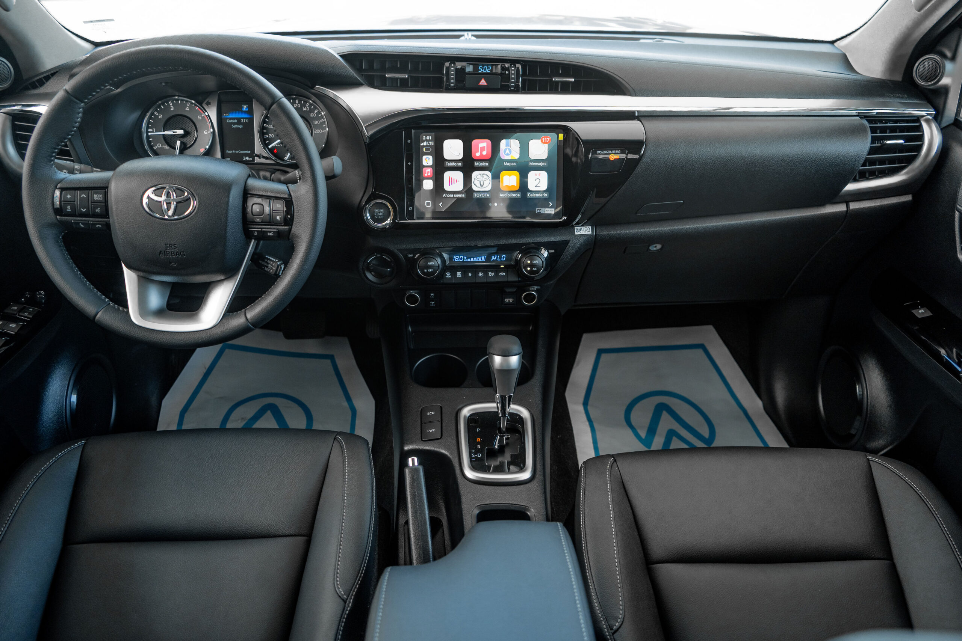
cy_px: 320
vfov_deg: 46.4
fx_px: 748
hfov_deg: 65.5
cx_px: 481
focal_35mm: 28
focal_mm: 28
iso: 200
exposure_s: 1/160
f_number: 3.5
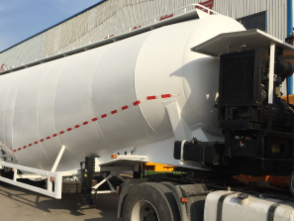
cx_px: 134
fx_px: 331
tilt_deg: +7.3
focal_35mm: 39
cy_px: 110
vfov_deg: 36.8
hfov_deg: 47.8
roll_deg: -3.8
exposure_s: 1/2326
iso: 32
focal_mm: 4.15
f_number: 2.2
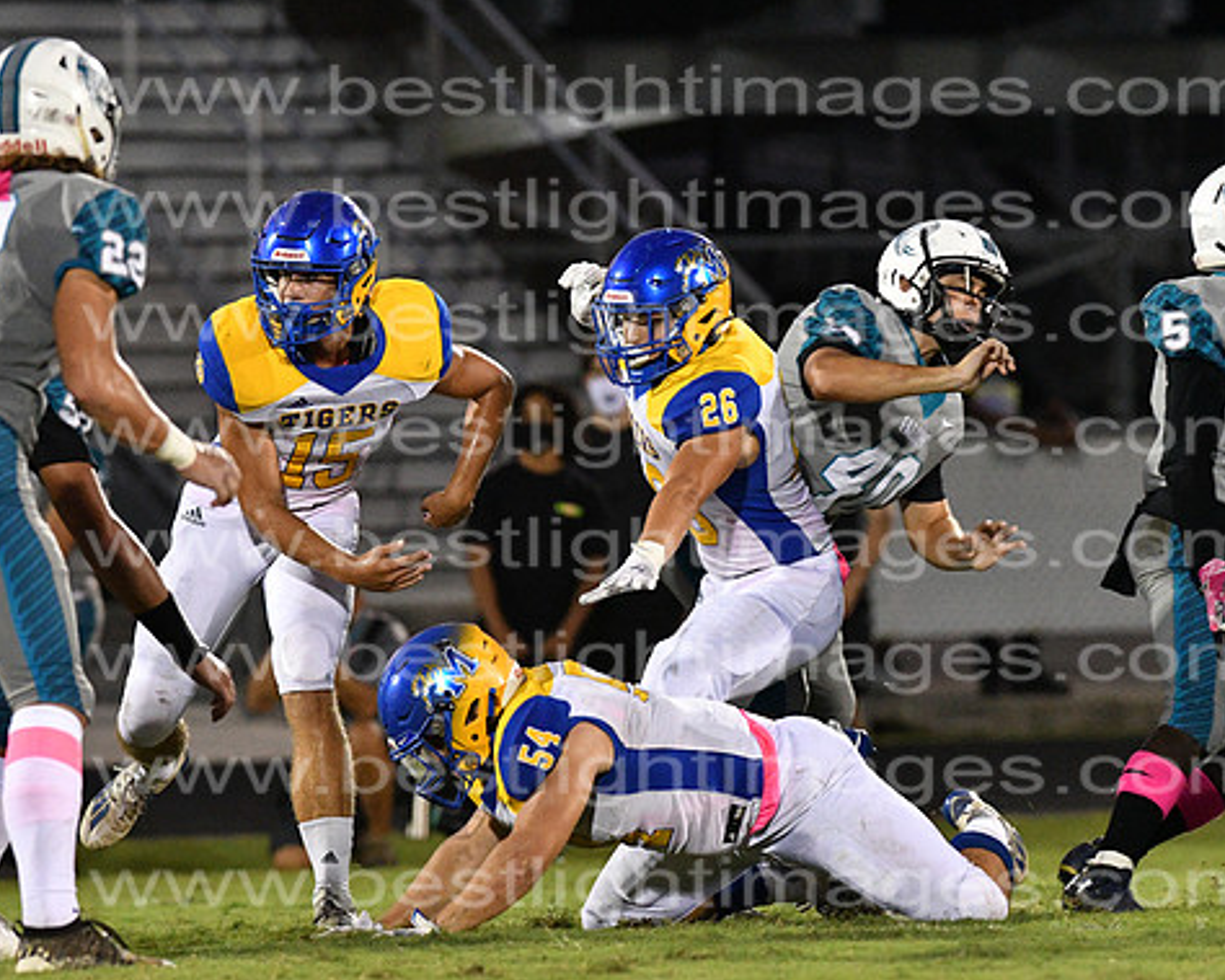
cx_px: 677
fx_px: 18740
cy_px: 493
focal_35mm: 517
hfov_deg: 3.7
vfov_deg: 3.0
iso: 8000
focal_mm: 300
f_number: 4.5
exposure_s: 1/800
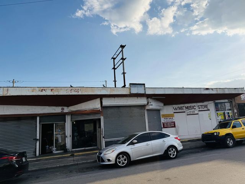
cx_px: 122
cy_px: 92
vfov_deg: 56.8
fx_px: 170
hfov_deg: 71.6
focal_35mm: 24
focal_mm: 6.76
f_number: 1.78
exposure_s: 1/5319
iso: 80
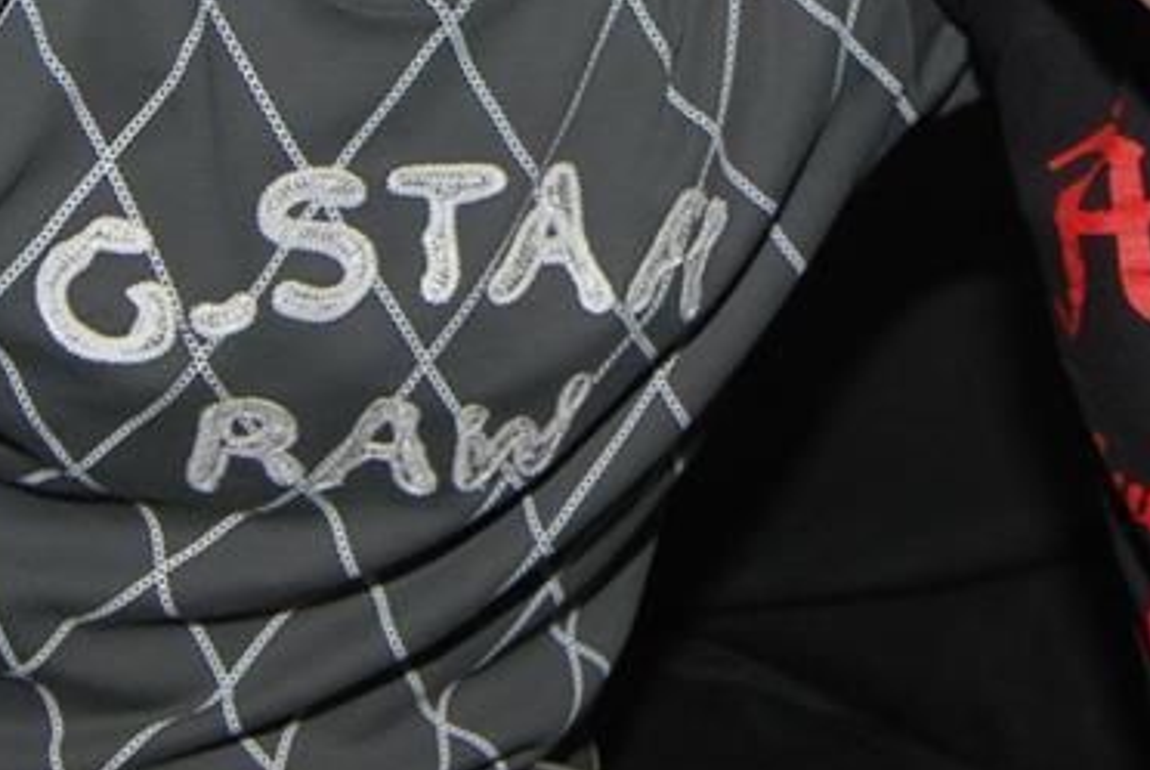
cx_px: 799
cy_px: -62
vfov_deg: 12.2
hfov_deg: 18.3
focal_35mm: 111
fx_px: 3550
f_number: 5.6
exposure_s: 1/3
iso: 200
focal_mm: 24
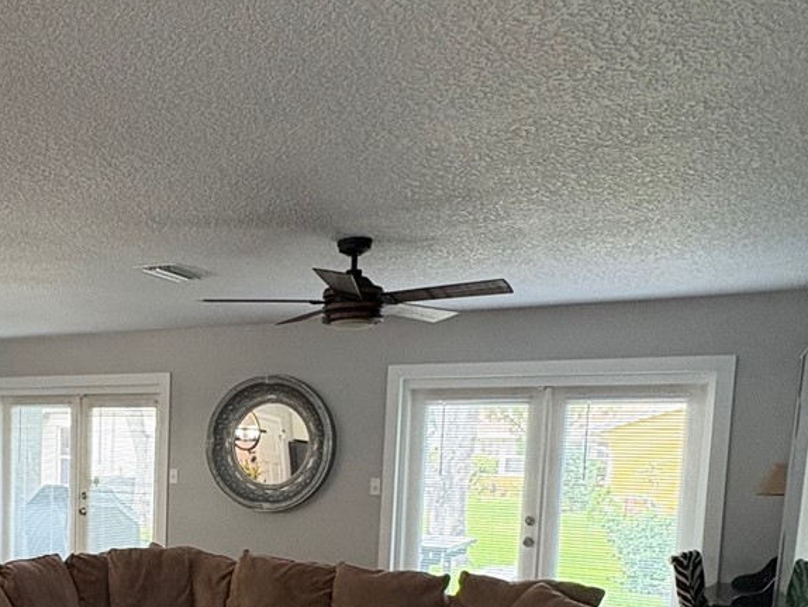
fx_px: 911
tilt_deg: -5.6
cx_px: 120
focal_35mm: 39
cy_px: 538
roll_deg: -1.7
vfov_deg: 34.9
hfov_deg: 44.6
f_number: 2.2
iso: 250
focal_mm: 2.22
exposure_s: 1/60
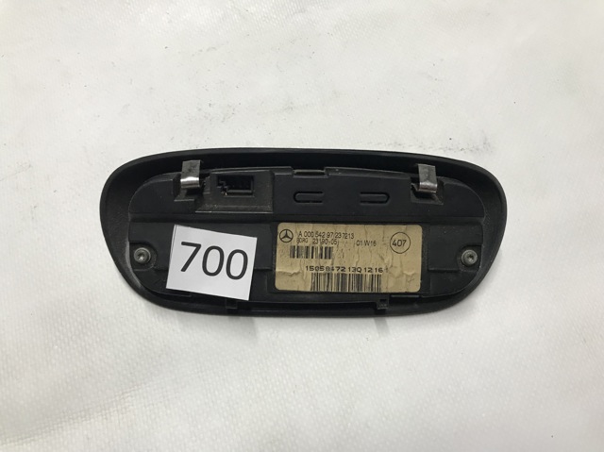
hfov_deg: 63.5
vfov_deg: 49.7
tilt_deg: -71.0
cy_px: 226
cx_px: 302
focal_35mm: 28
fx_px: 488
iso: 25
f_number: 1.8
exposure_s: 1/33
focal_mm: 3.99
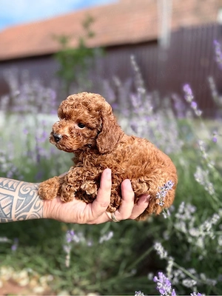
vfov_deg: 67.3
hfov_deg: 53.1
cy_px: 148
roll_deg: -2.8
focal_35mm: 26
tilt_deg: -6.0
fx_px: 222
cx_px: 111
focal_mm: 5.96
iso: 50
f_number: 1.6
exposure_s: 1/801
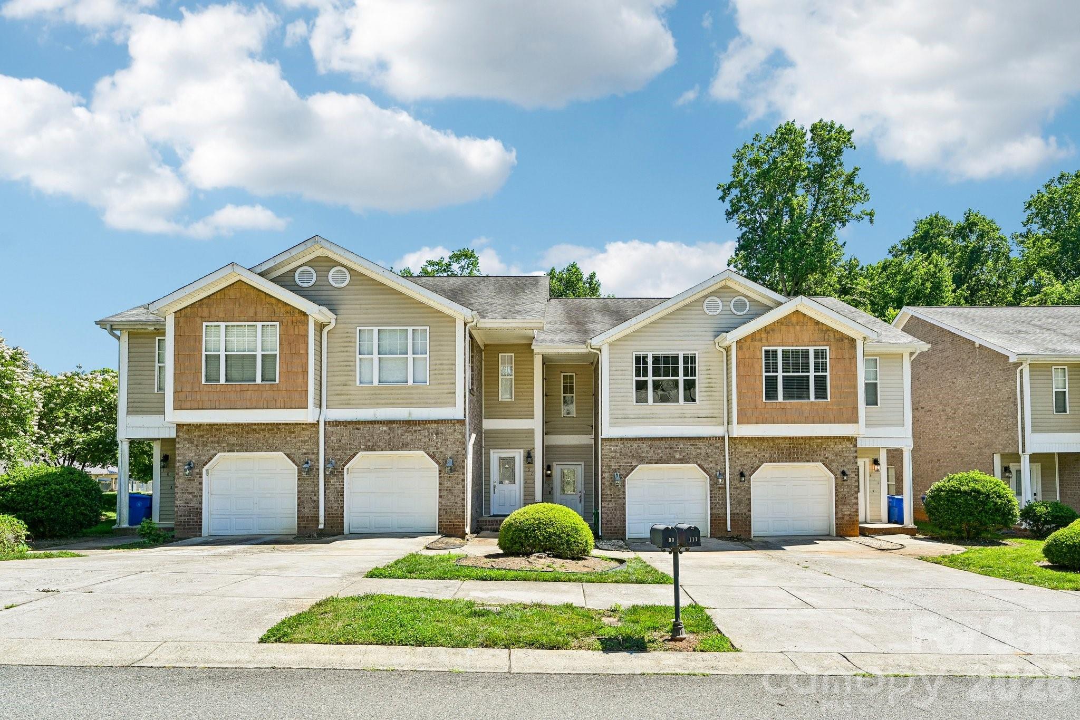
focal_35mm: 20
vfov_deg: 63.2
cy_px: 360
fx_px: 585
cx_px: 540
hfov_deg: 85.4
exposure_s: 1/400
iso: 100
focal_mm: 19.5
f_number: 8
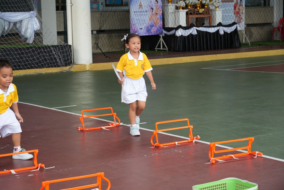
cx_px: 142
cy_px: 95
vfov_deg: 17.8
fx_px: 604
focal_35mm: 76
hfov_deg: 26.5
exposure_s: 1/125
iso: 320
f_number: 5
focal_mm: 51
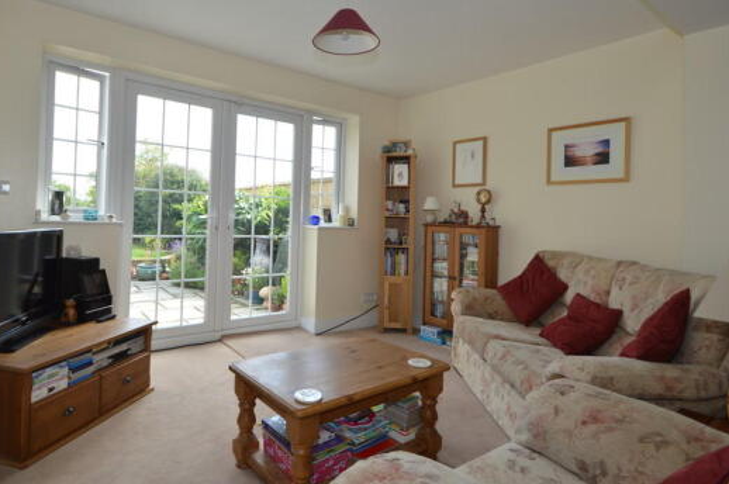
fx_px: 384
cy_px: 217
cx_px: 314
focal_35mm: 19
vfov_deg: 64.3
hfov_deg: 86.5
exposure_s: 1/80
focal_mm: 10
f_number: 4
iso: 100
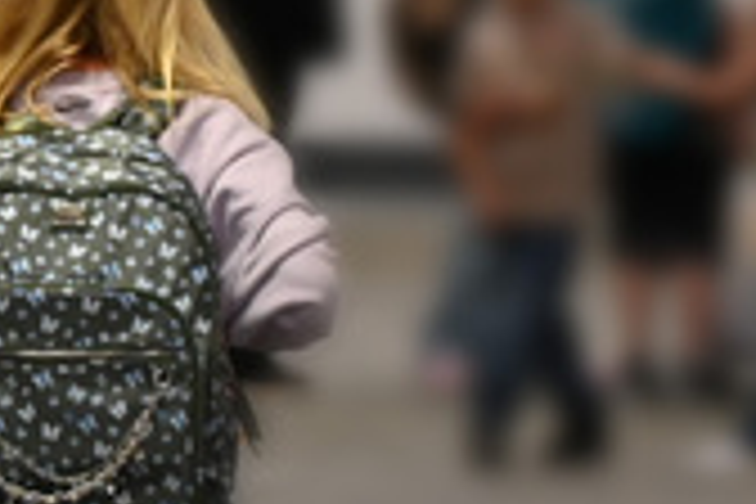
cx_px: -32
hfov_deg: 2.0
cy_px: 250
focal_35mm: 1038
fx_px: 21796
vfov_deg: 1.3
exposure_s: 1/125
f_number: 6.3
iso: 3200
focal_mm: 170
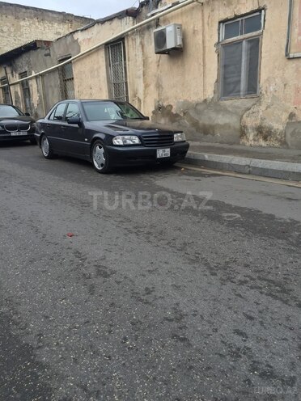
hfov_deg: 48.2
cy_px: 200
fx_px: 336
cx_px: 150
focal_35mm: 29
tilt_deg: -12.3
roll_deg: +3.4
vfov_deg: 61.7
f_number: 2.2
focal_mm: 4.15
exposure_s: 1/100
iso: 32
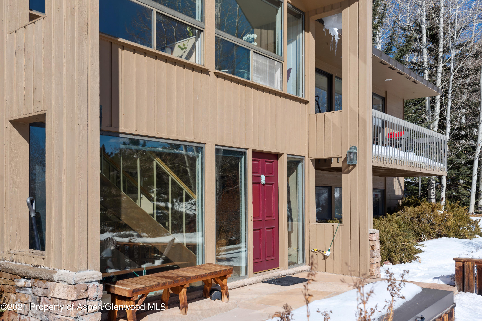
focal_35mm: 32
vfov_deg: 41.1
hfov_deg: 58.7
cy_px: 160
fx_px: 429
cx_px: 241
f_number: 7.1
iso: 100
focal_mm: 32
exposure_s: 1/1000
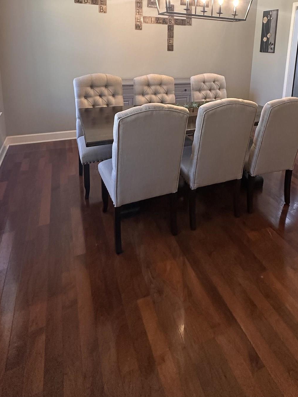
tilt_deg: -11.8
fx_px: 275
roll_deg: -3.8
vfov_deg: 66.6
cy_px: 94
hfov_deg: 55.7
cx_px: 197
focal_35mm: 24
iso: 250
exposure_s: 1/60
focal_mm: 2.22
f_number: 2.2
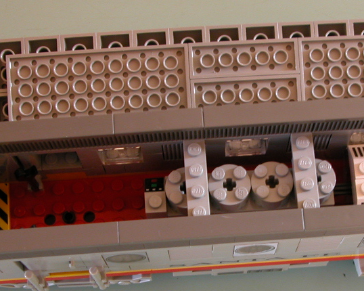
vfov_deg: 19.3
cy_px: 206
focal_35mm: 79
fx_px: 851
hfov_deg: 24.0
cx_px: 251
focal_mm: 8.9
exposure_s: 1/7.1
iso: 100
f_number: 2.8
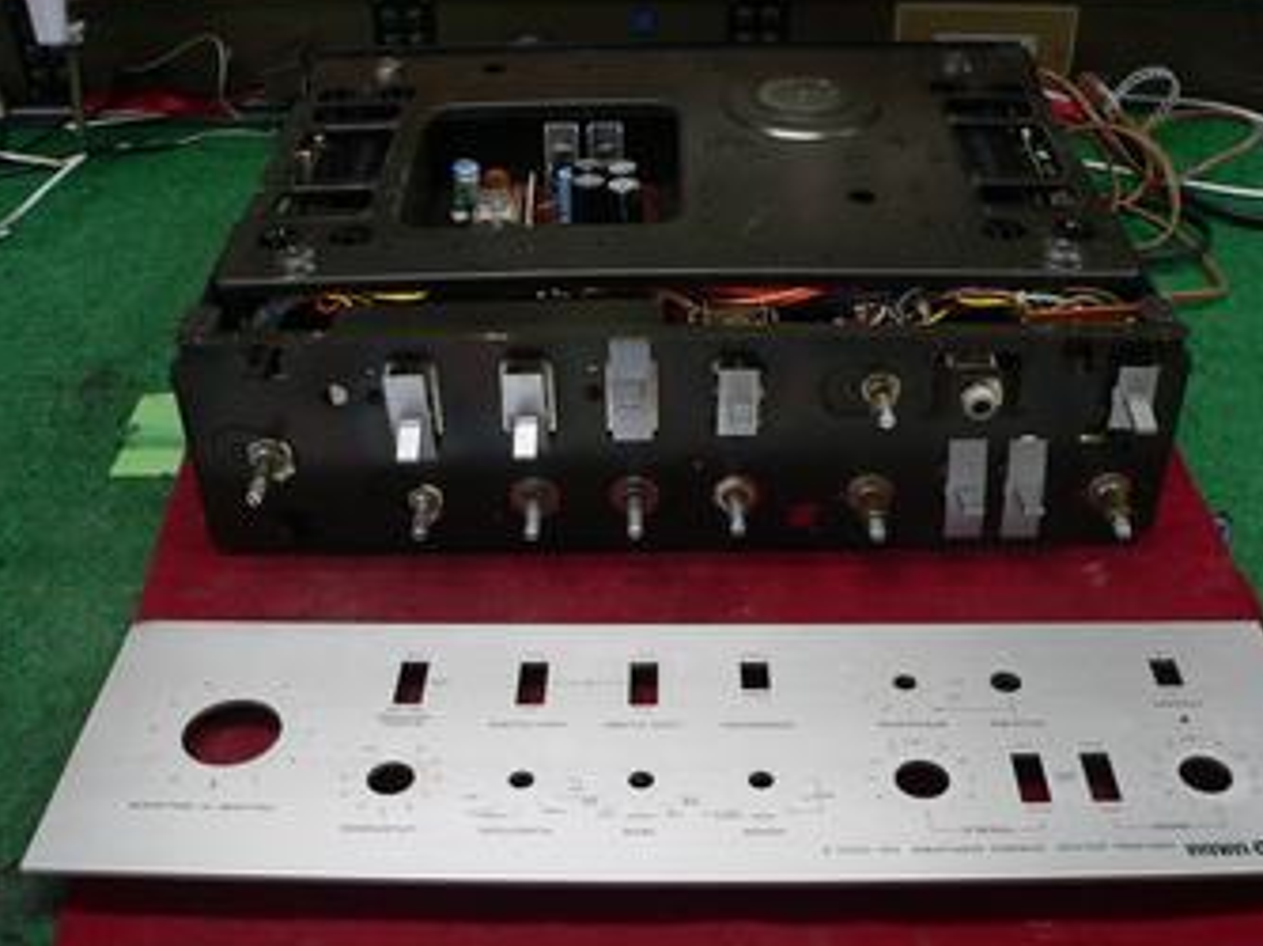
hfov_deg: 45.8
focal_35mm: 41
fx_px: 1495
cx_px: 681
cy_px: 520
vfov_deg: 35.1
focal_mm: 6
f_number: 2.8
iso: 200
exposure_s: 1/30
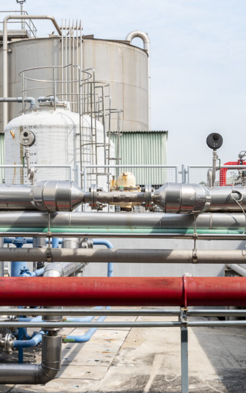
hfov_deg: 21.6
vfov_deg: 34.0
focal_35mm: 60
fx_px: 643
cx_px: 134
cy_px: 197
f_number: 11
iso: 100
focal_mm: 26
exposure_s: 1/80
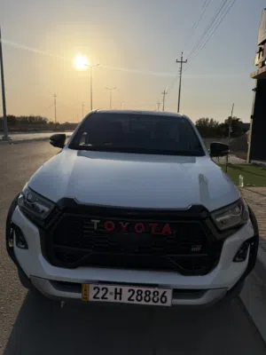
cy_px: 178
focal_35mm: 24
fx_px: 246
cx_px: 133
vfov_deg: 71.6
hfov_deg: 56.8
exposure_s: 1/14286
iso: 100
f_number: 1.78
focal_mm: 6.76
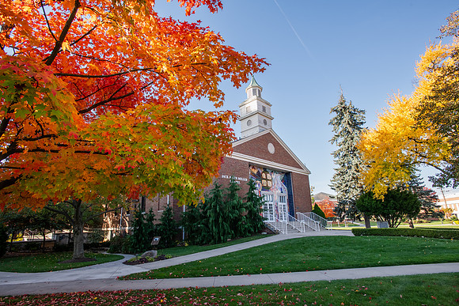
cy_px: 153
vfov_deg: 64.6
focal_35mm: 19
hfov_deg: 86.9
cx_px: 230
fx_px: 242
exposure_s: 1/200
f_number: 10
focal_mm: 19
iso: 640
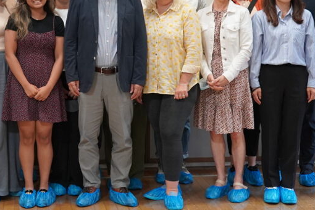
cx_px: 57
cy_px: 77
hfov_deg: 23.0
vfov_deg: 15.7
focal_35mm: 87
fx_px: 762
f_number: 4
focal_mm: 25.1
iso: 2000
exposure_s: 1/160
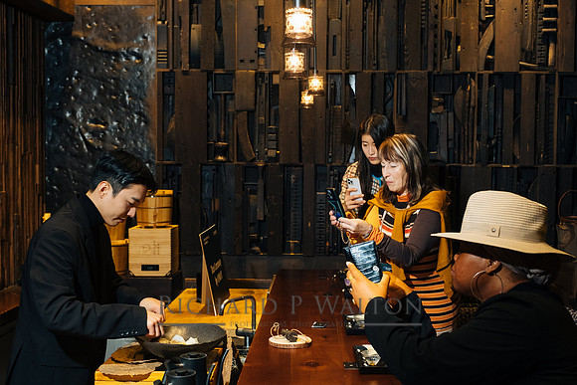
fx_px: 748
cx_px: 301
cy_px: 189
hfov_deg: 42.2
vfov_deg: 28.9
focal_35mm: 47
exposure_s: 1/60
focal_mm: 29.2
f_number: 4
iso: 1600
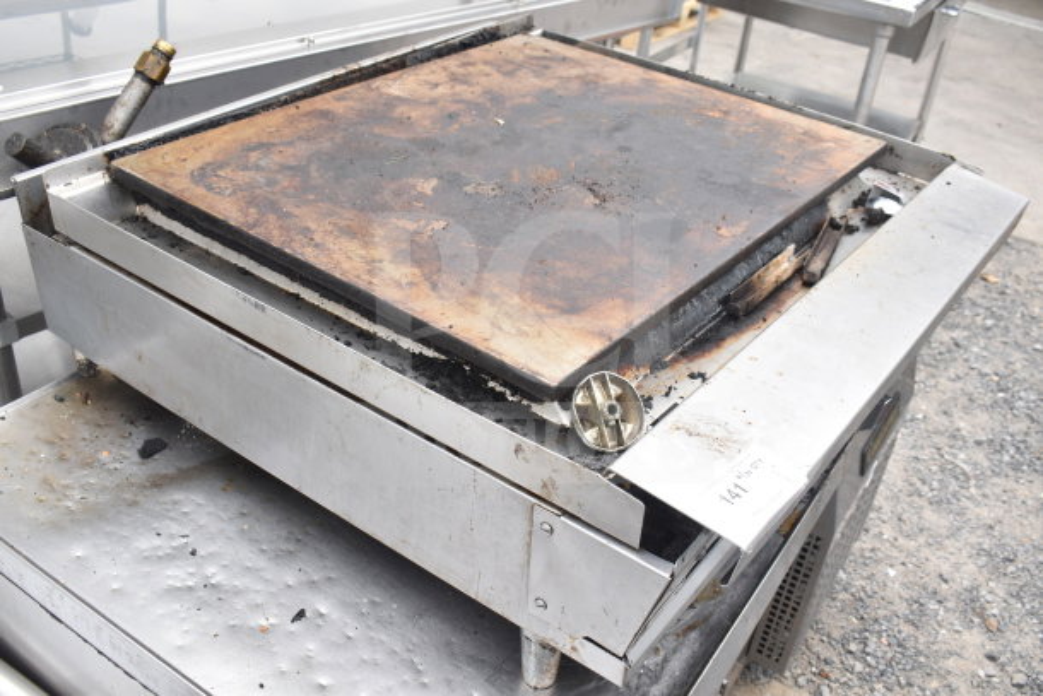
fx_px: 1000
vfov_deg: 38.4
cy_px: 348
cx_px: 522
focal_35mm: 34
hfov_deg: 55.1
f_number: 5.6
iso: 200
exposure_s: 1/200
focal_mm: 23
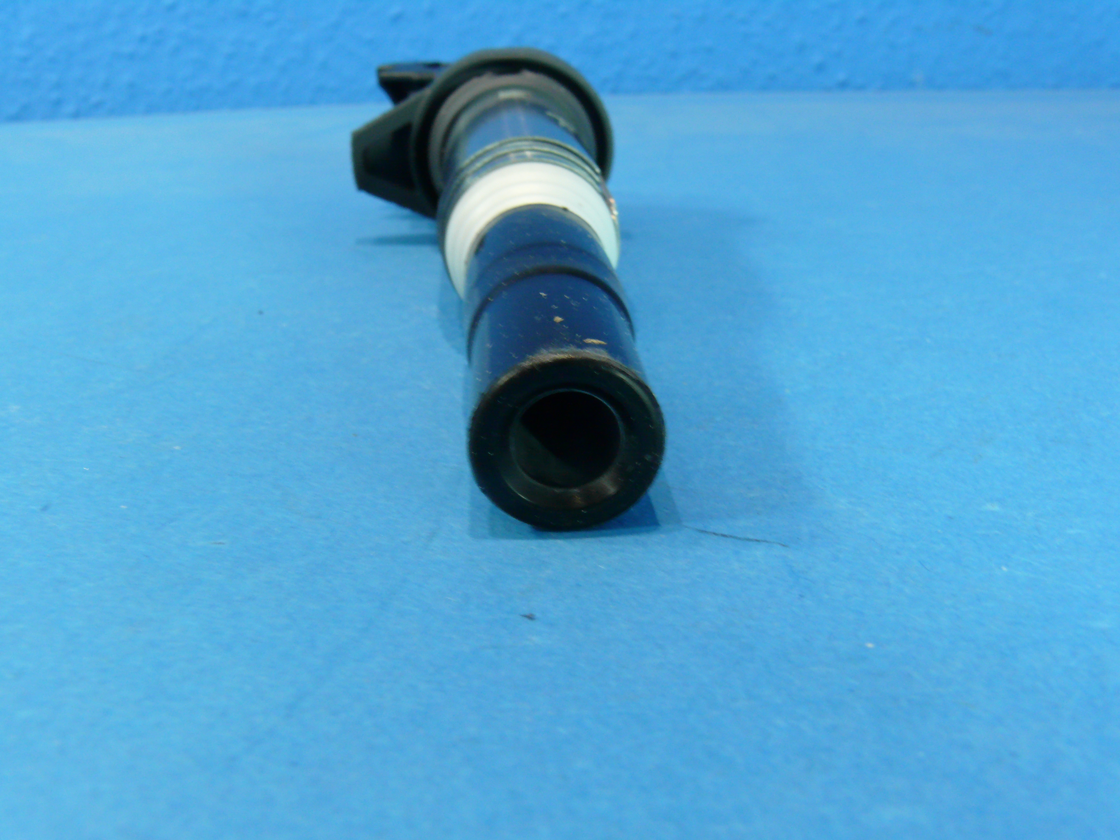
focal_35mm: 35
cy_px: 420
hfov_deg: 52.6
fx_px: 1132
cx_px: 560
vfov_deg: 40.7
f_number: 2.8
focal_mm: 7.4
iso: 200
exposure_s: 1/10
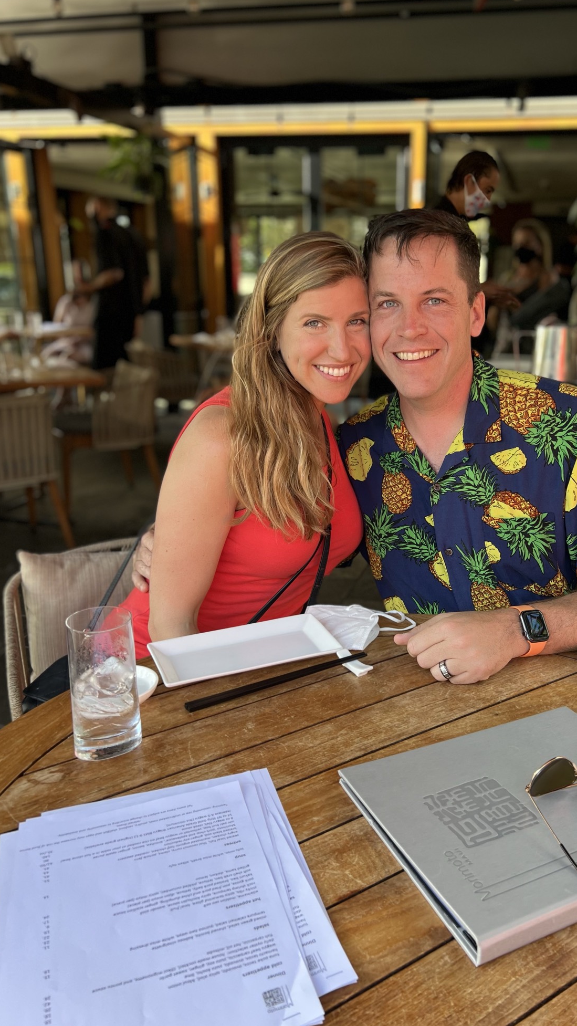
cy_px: 506
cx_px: 380
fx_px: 789
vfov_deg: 66.1
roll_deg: -0.2
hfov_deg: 39.7
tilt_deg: -16.7
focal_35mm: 29
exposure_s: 1/243
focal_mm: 5.7
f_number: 1.5
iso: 40
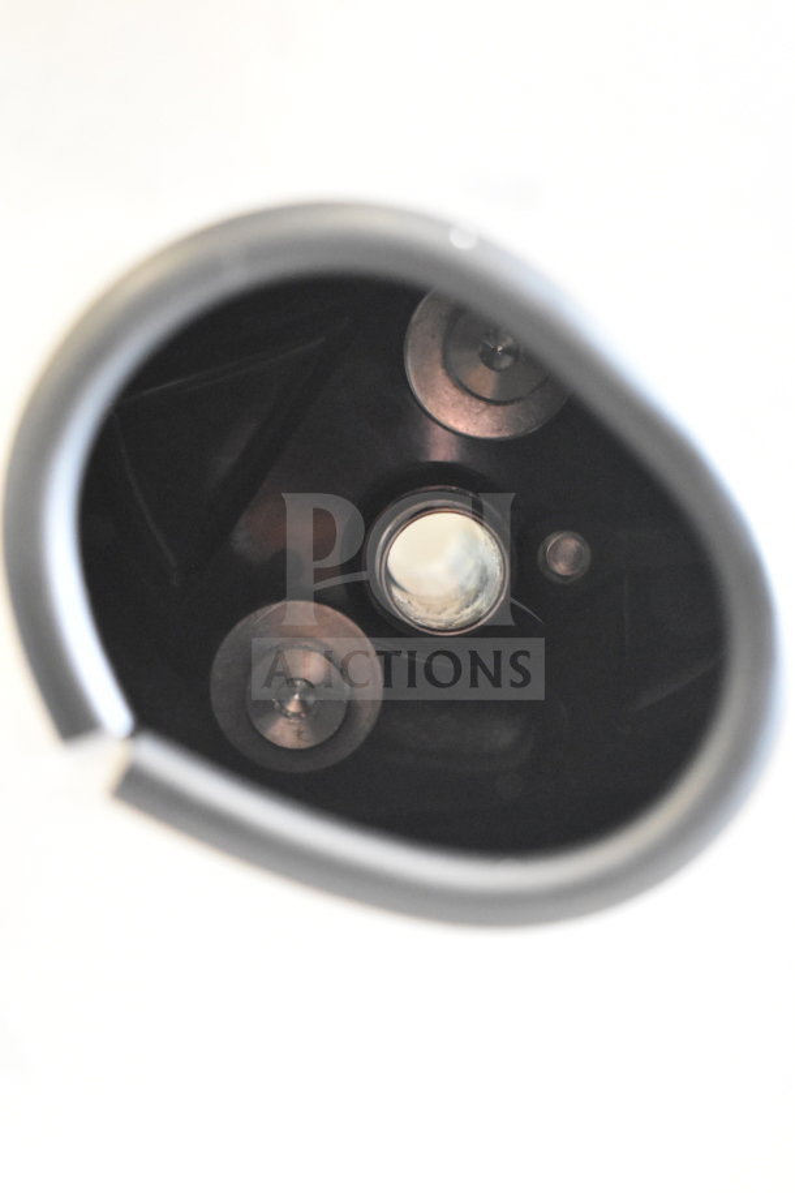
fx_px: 1987
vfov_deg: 33.4
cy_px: 596
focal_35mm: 60
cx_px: 398
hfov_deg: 22.6
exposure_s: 1/60
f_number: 4.8
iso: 7200
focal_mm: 40
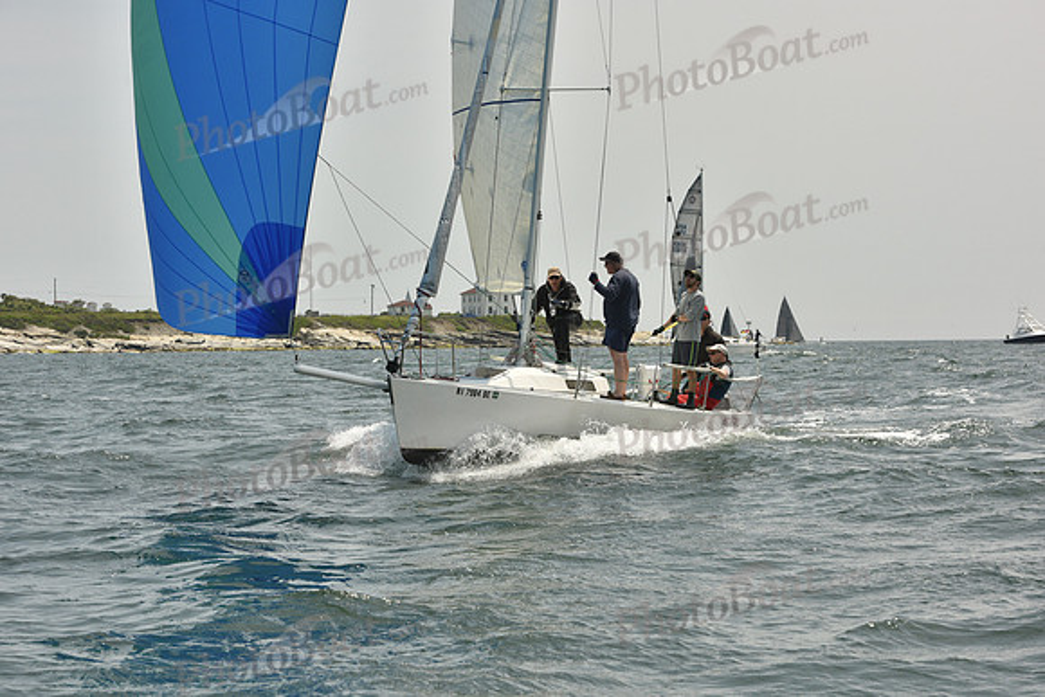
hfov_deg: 21.5
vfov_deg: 14.4
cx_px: 522
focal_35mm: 95
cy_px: 348
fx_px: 2758
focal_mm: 95
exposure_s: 1/1600
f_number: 10
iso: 400
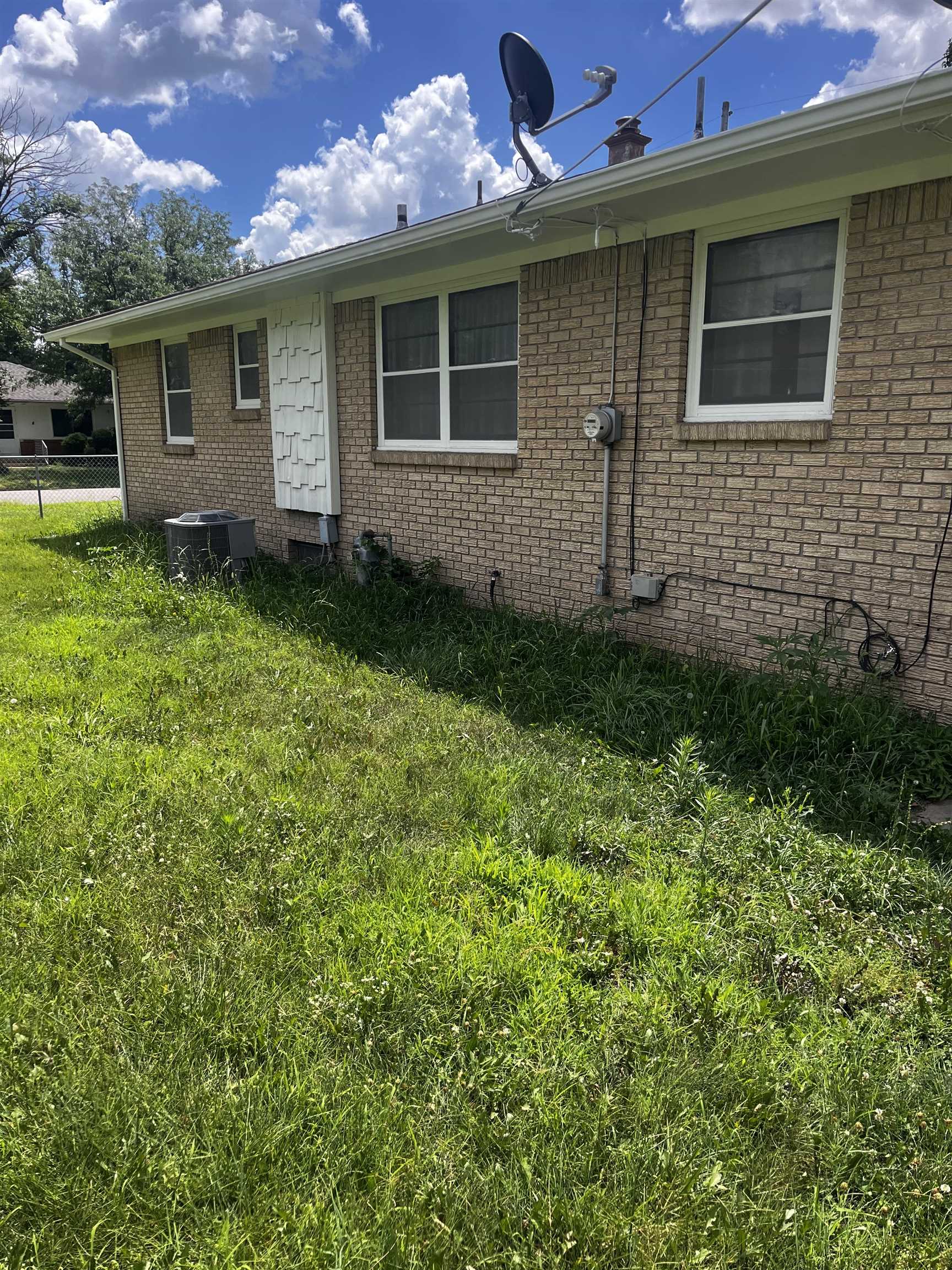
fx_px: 953
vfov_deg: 67.3
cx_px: 476
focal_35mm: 26
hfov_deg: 53.1
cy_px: 635
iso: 50
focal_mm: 5.1
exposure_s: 1/1776
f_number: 1.6
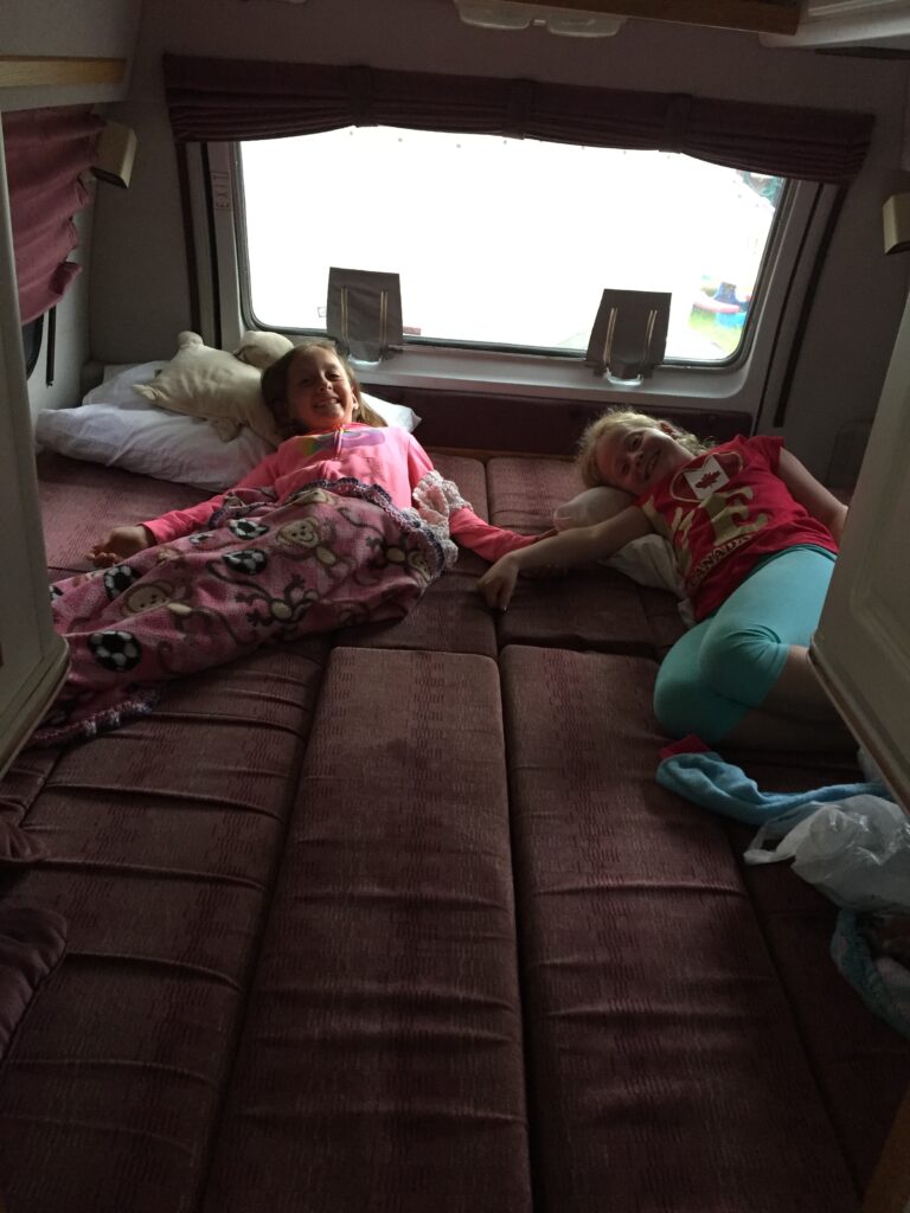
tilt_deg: -25.3
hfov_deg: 48.2
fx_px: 1016
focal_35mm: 29
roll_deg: -6.1
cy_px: 606
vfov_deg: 61.7
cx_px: 455
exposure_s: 1/30
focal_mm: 4.15
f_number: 2.2
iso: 160
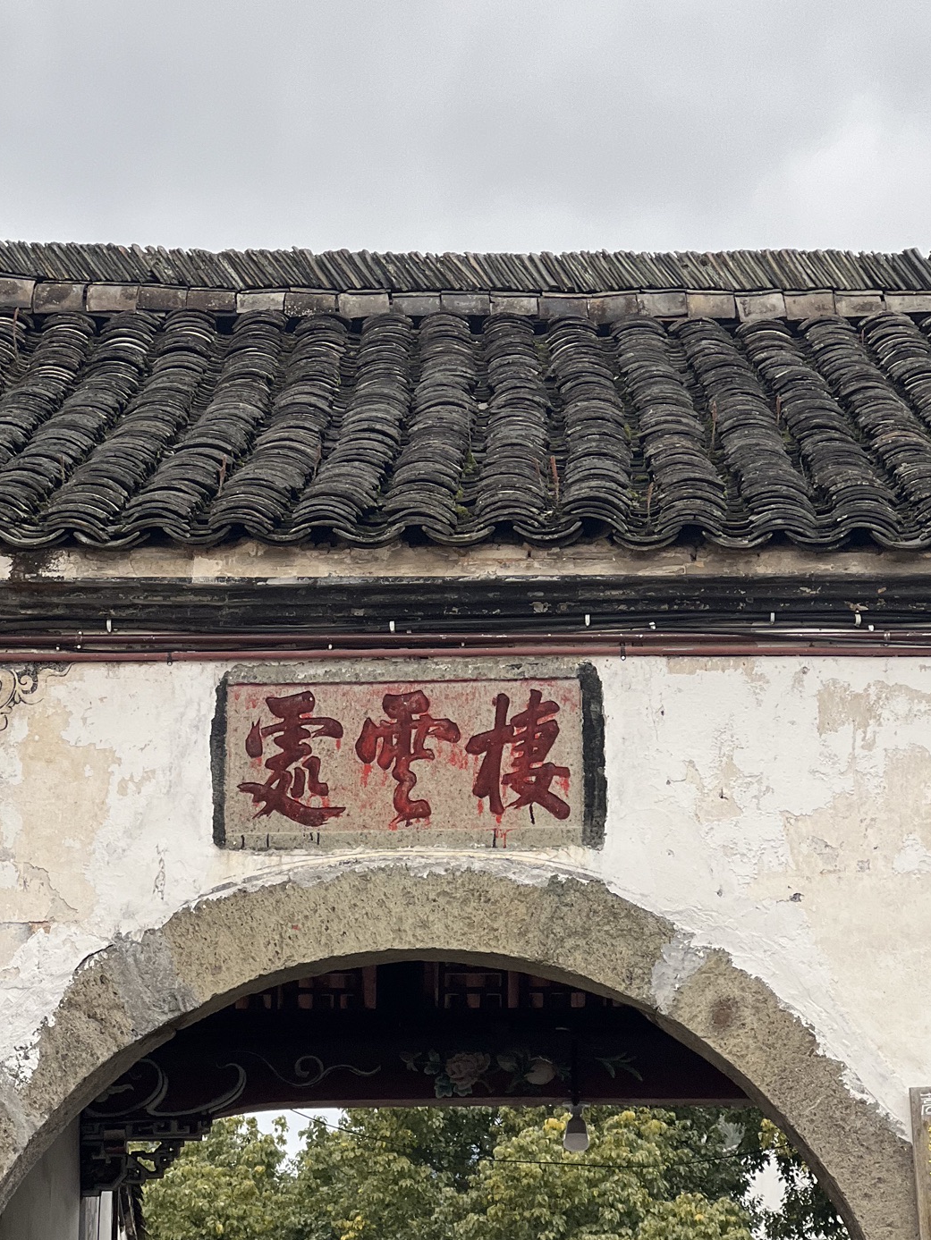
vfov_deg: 17.7
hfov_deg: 13.3
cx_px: 412
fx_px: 3979
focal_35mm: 111
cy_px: 679
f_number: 2.8
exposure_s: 1/121
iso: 32
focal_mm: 9
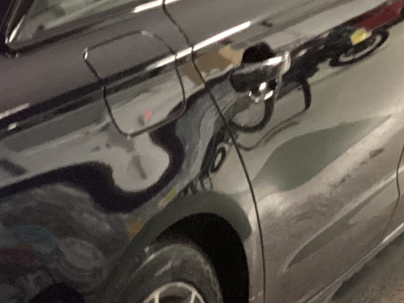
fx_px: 1400
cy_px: 244
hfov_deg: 15.2
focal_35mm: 120
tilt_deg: -22.4
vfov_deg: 12.3
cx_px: -206
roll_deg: +1.1
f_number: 2.4
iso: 400
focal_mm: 3.3
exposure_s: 1/25
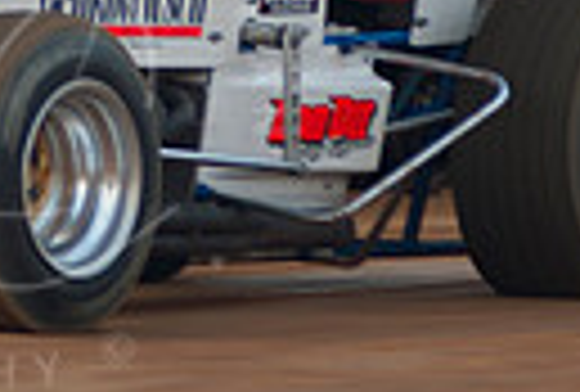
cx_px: 9
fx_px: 21746
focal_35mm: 1345
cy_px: -306
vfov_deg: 1.0
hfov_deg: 1.5
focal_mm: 200
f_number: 2.8
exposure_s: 1/400
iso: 100
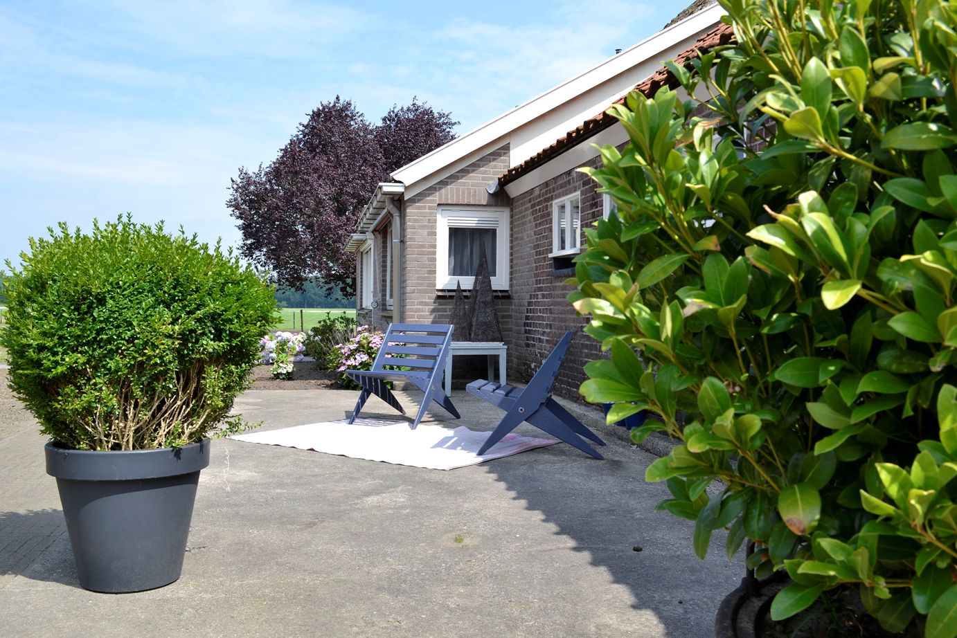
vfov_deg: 43.6
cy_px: 319
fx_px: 798
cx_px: 478
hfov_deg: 61.9
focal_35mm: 30
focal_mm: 20
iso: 125
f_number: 11
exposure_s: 1/100
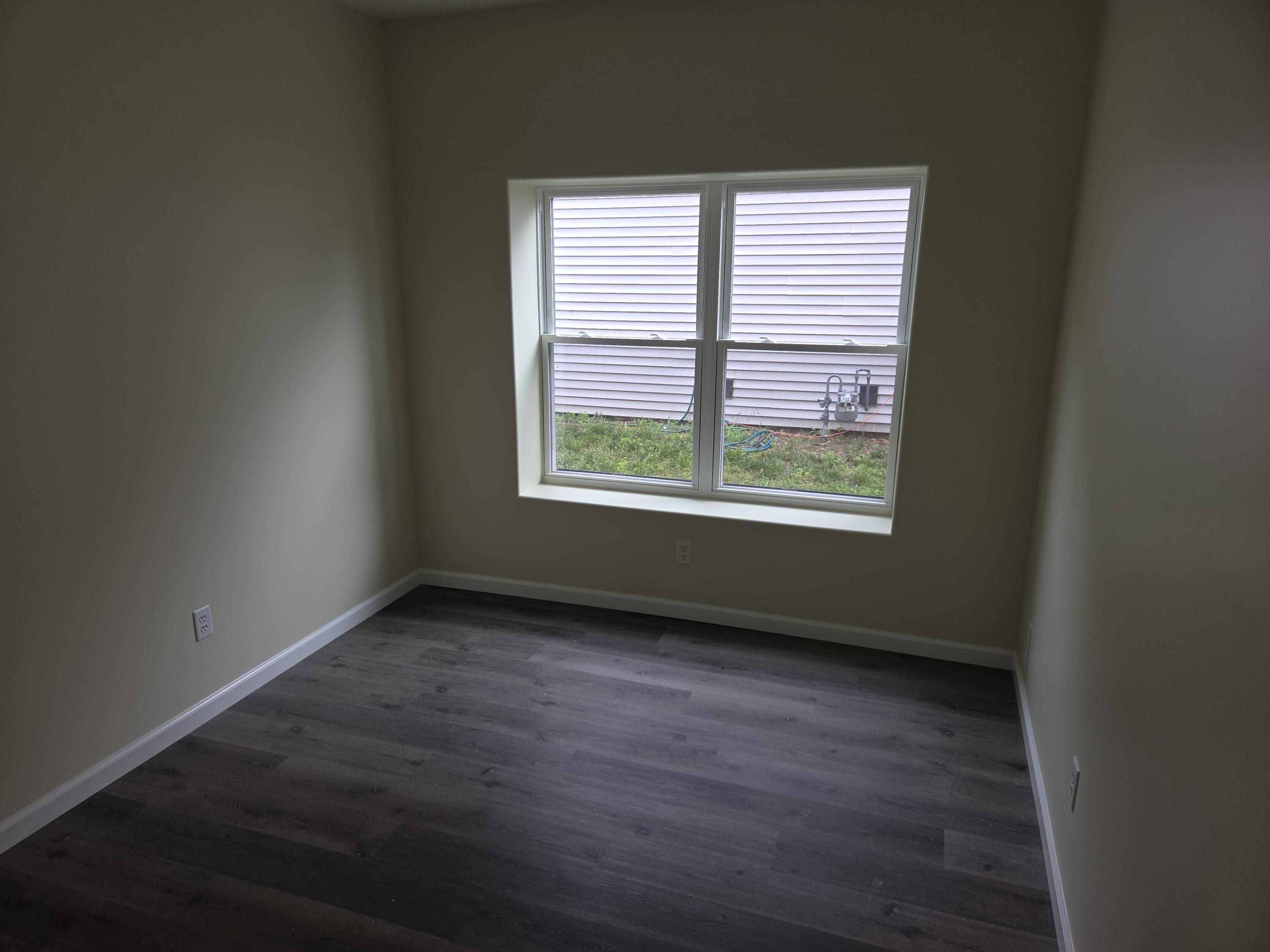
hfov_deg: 73.9
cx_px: 635
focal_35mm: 23
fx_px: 844
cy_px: 476
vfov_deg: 58.9
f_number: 1.8
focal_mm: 5.4
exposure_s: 1/120
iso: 32
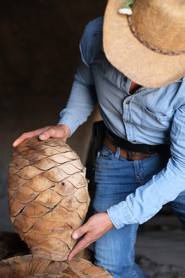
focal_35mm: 53
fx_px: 409
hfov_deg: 25.5
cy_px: 139
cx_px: 92
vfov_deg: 37.5
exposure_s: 1/180
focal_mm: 35
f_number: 2
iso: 320
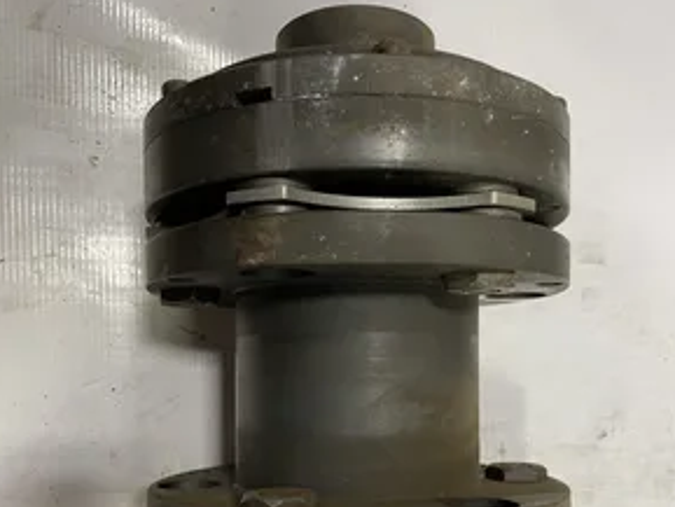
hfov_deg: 51.3
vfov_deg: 38.8
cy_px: 371
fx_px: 702
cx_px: 343
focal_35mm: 36
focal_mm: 4.2
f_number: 1.6
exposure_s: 1/60
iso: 125
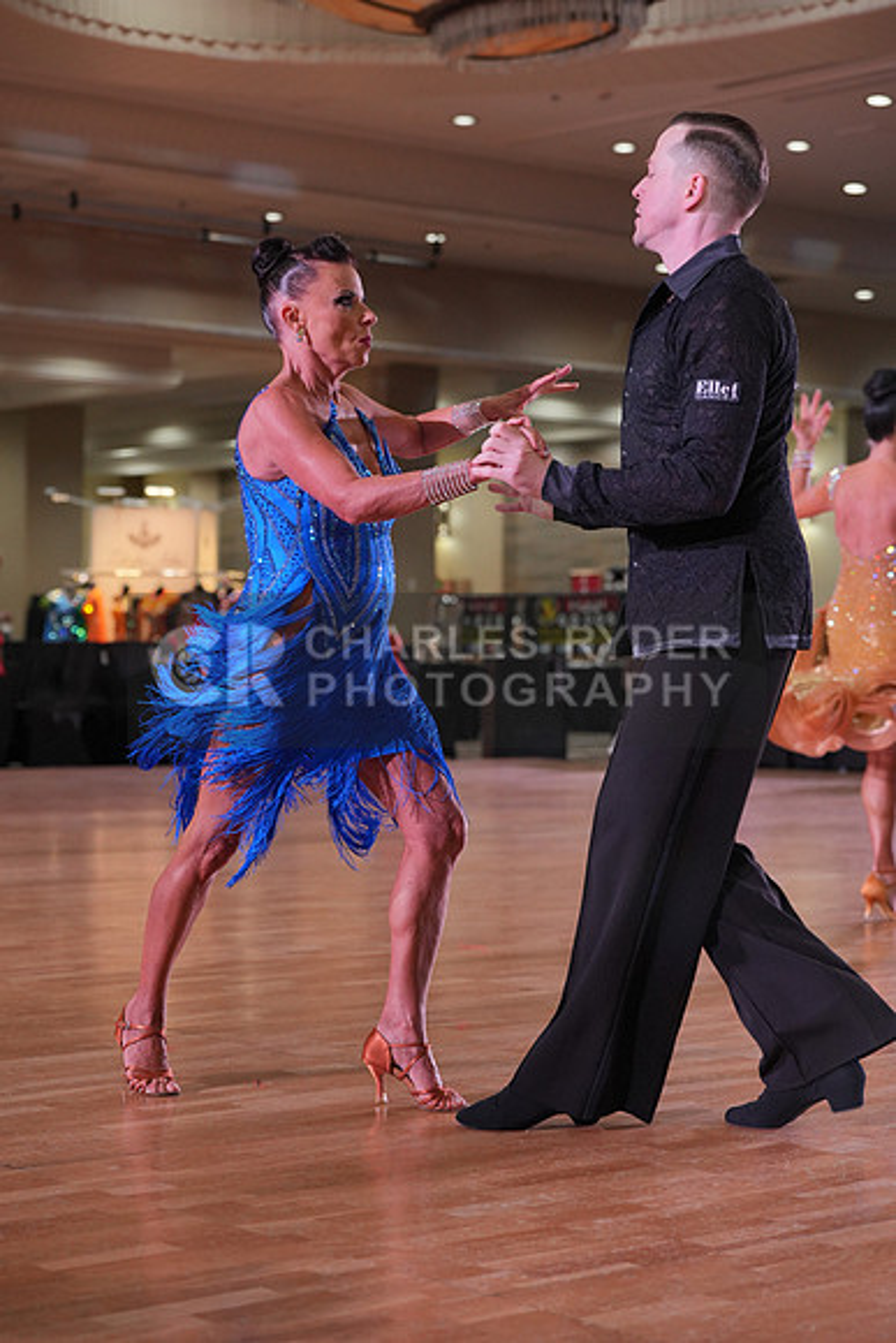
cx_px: 448
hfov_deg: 19.5
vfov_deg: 28.8
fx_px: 2612
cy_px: 672
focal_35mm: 70
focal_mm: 70
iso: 1600
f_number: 4
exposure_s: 1/500
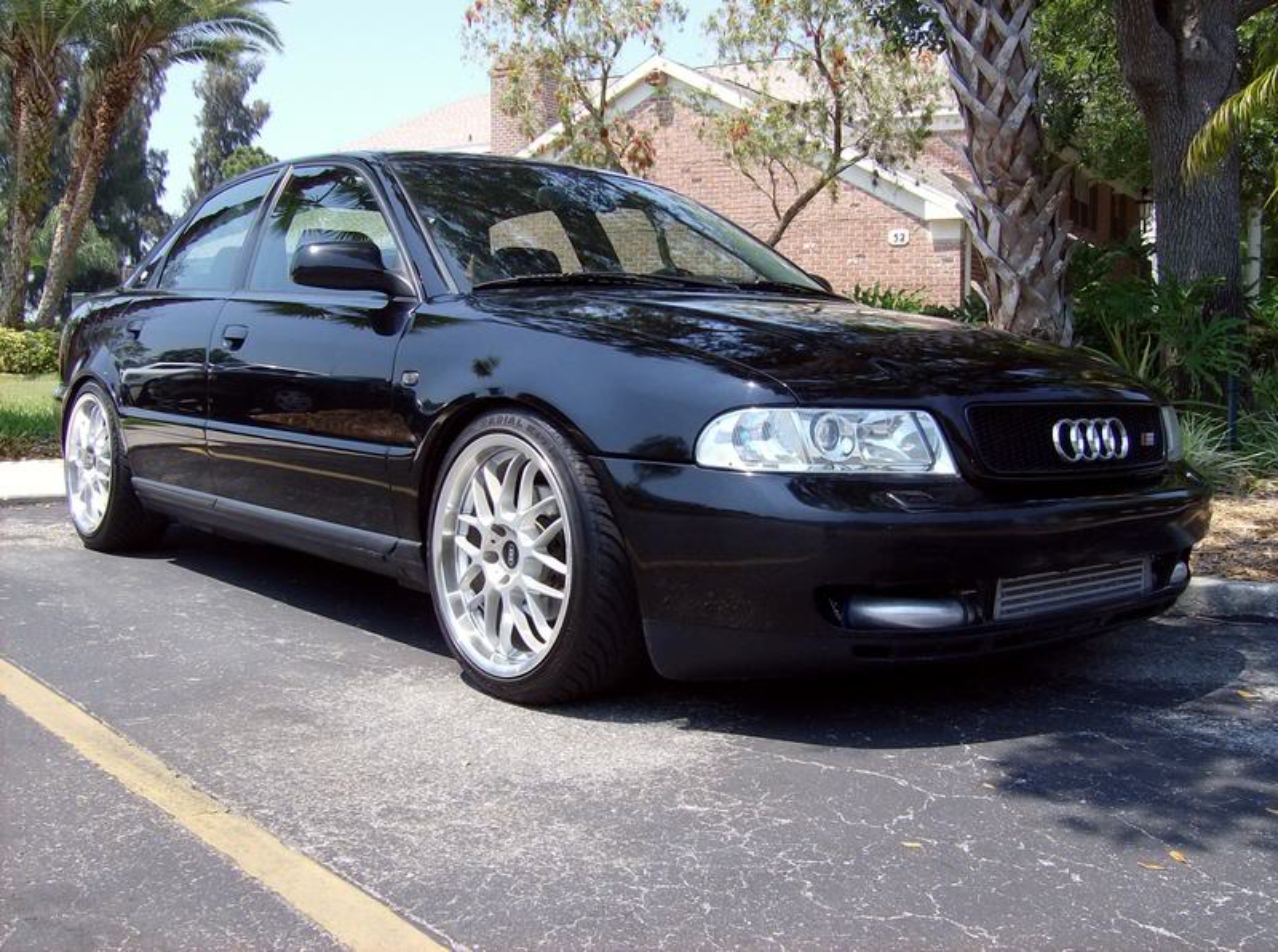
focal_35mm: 36
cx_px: 639
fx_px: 1326
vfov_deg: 39.5
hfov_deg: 51.5
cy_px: 476
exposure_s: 1/334
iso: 100
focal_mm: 6
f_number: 4.7
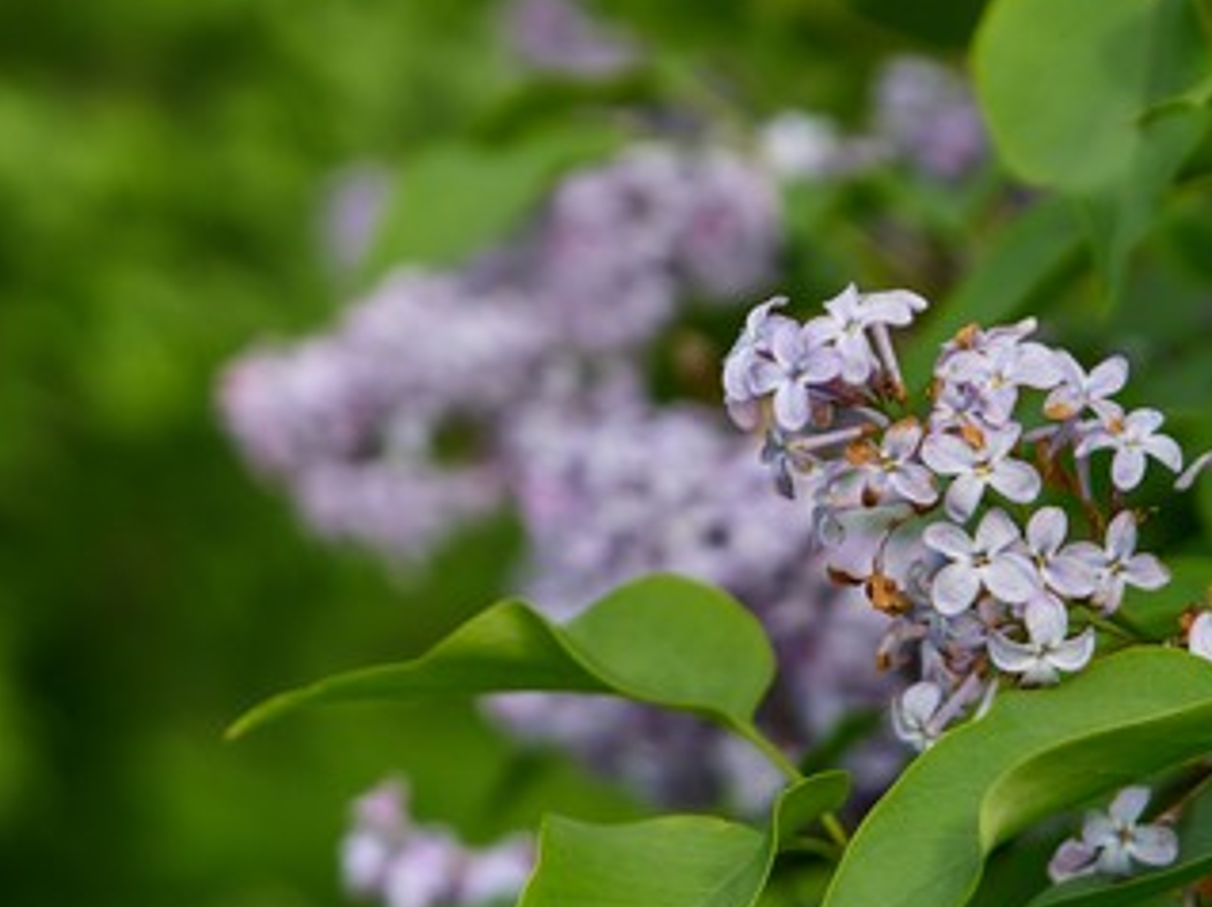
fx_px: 5283
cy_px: 434
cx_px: 694
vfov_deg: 9.8
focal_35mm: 151
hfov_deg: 13.1
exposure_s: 1/640
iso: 100
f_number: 2.8
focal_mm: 34
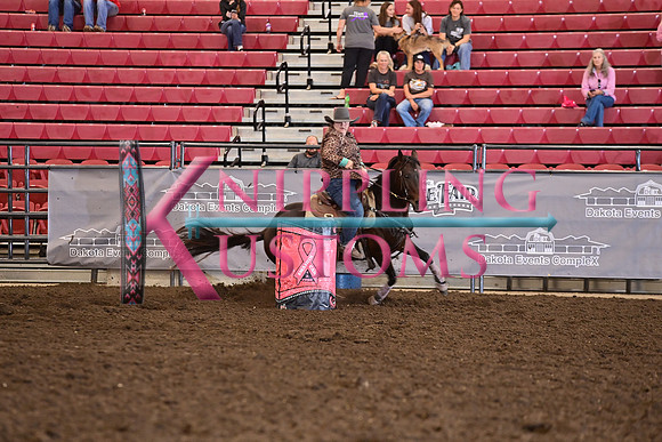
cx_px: 331
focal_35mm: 200
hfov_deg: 10.3
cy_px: 221
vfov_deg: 6.9
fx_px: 3678
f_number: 4
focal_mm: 200
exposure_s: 1/250
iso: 2000
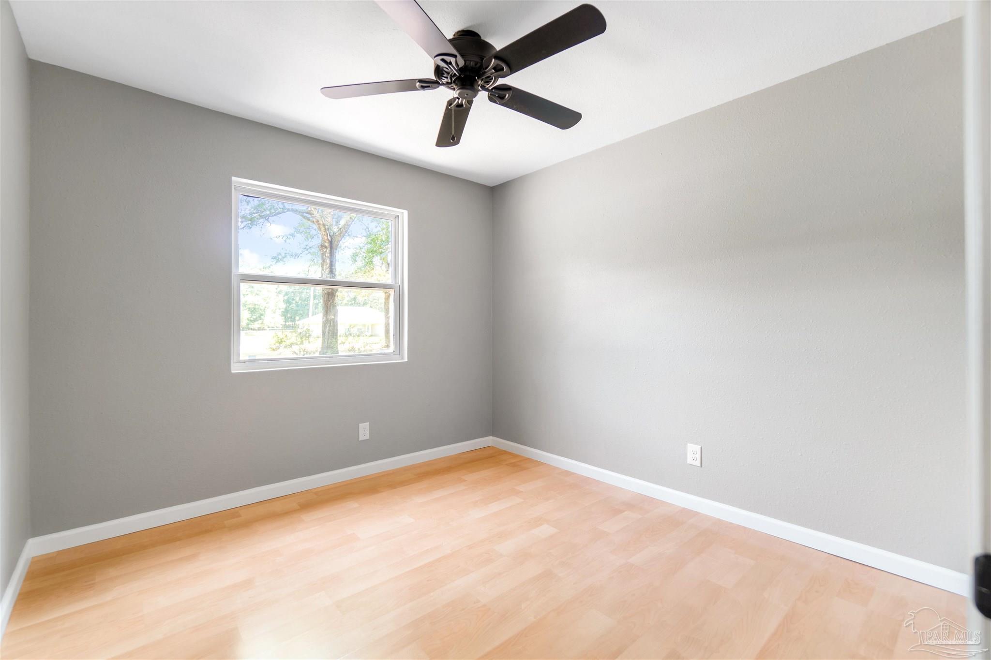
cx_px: 496
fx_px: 413
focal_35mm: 15
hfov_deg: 100.4
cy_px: 330
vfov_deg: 77.3
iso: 100
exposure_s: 1/25
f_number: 4
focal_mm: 10
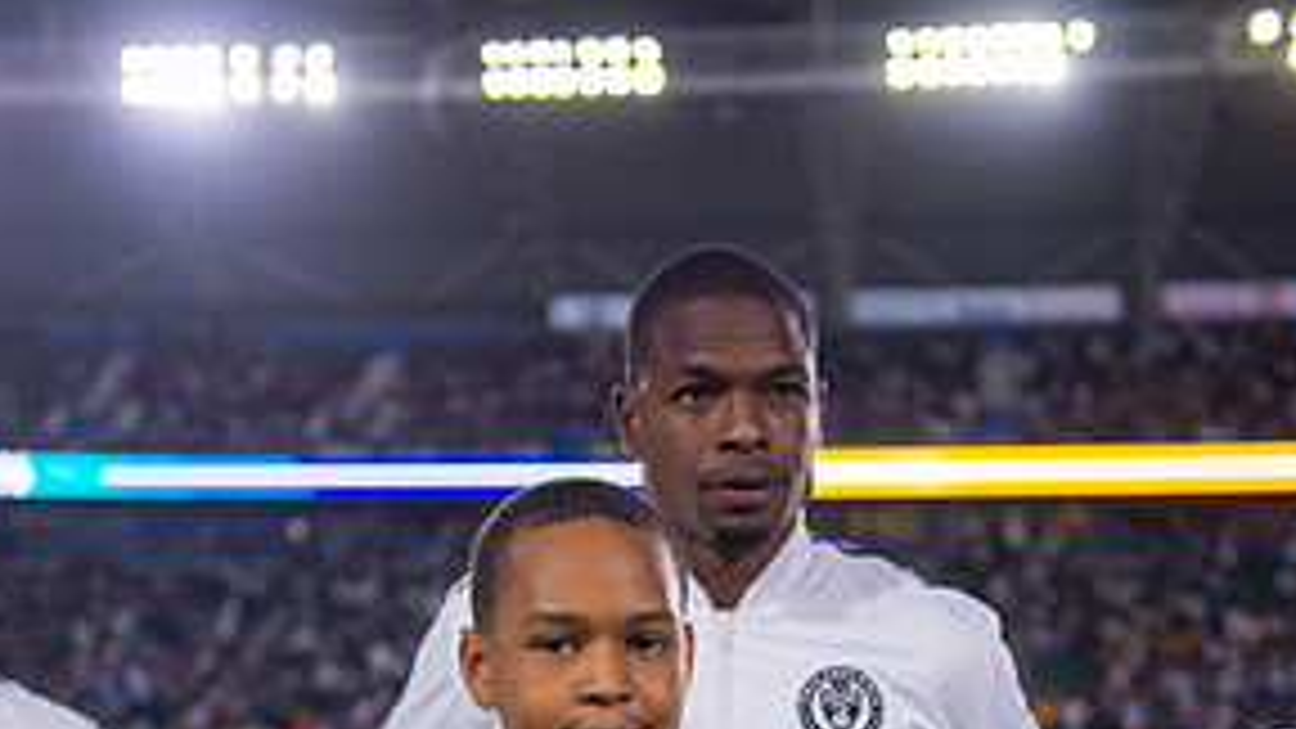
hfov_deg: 29.4
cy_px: 927
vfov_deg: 16.0
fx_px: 2474
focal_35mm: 72
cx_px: 652
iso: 640
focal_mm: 44
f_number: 2.8
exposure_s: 1/2000
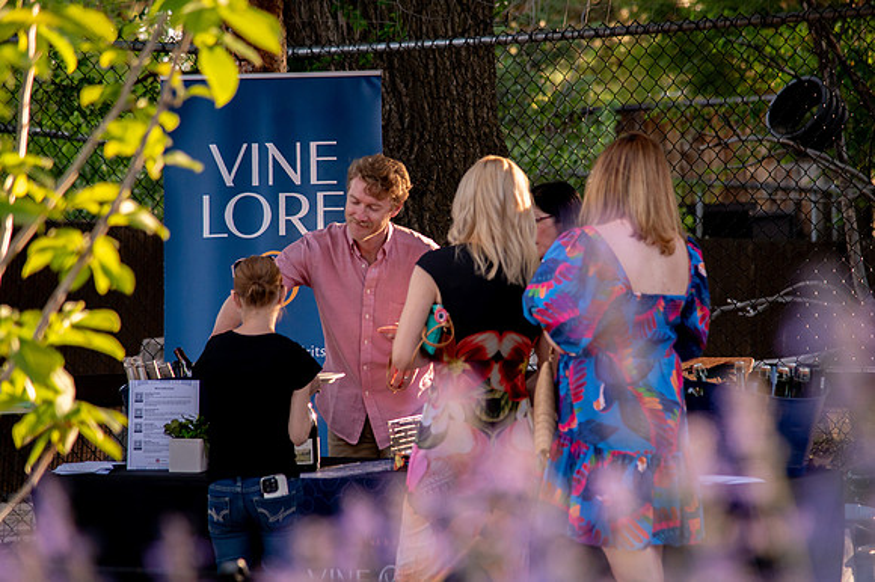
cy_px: 285
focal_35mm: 131
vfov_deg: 10.4
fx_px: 3190
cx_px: 470
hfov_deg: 15.6
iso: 1000
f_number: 4
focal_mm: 110
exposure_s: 1/1250
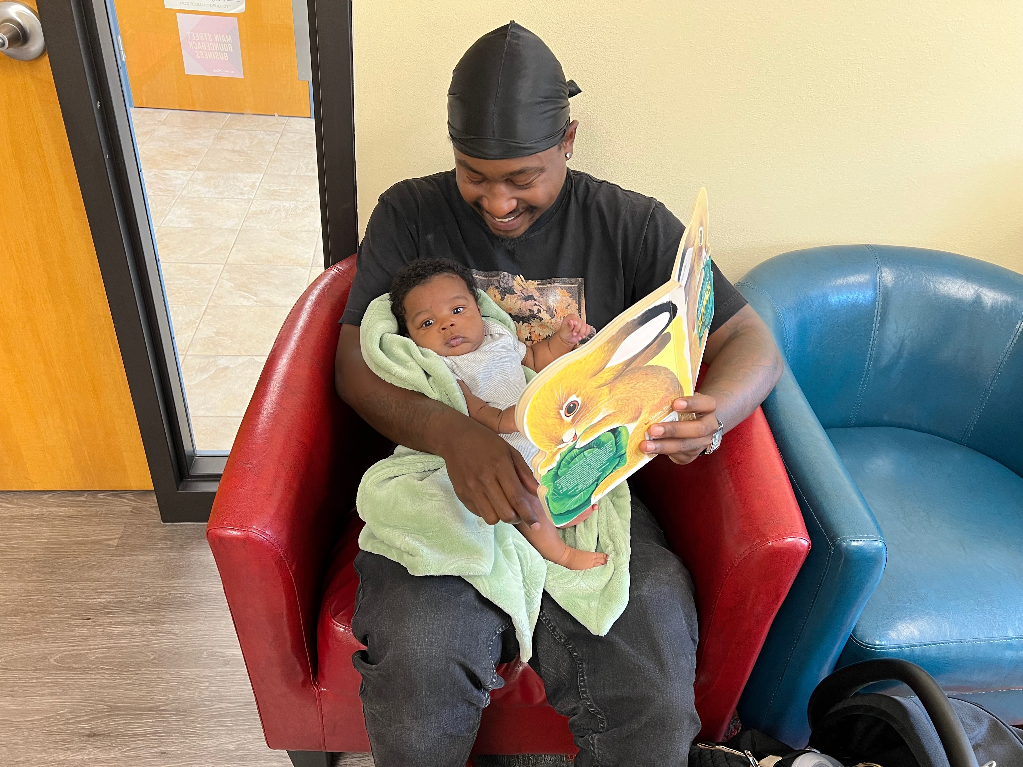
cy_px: 384
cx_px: 512
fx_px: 768
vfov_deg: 53.1
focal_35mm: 26
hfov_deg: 67.3
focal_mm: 5.7
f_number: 1.5
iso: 100
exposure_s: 1/60
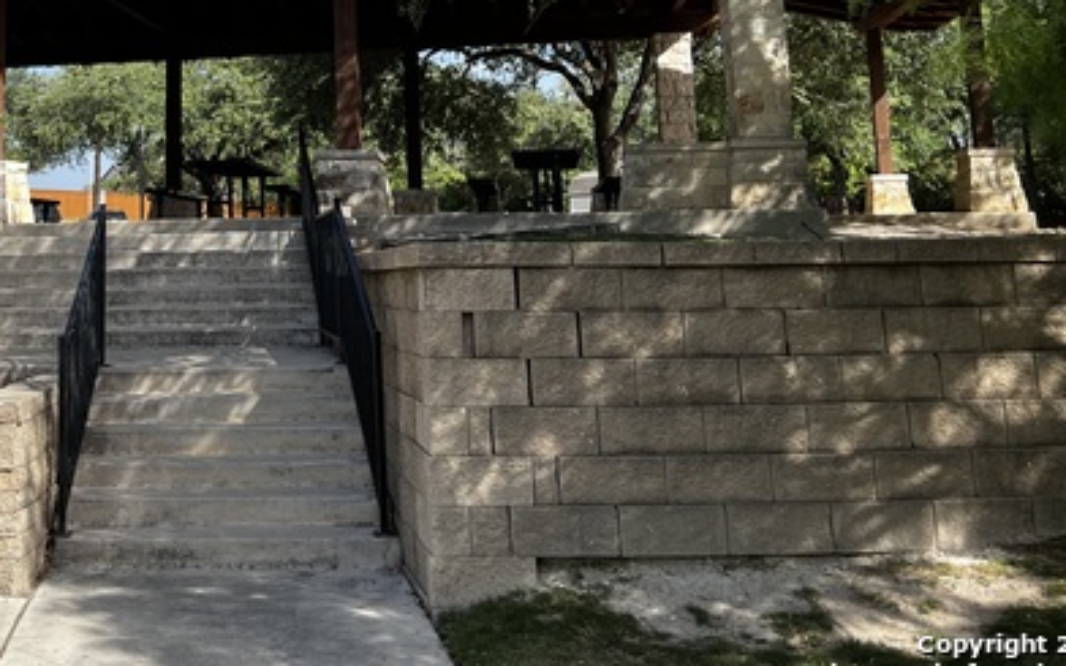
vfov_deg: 27.3
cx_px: 258
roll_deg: +0.2
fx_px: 1307
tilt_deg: +9.9
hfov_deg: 42.9
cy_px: 38
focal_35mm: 45
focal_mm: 5.7
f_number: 1.5
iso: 50
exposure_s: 1/1972
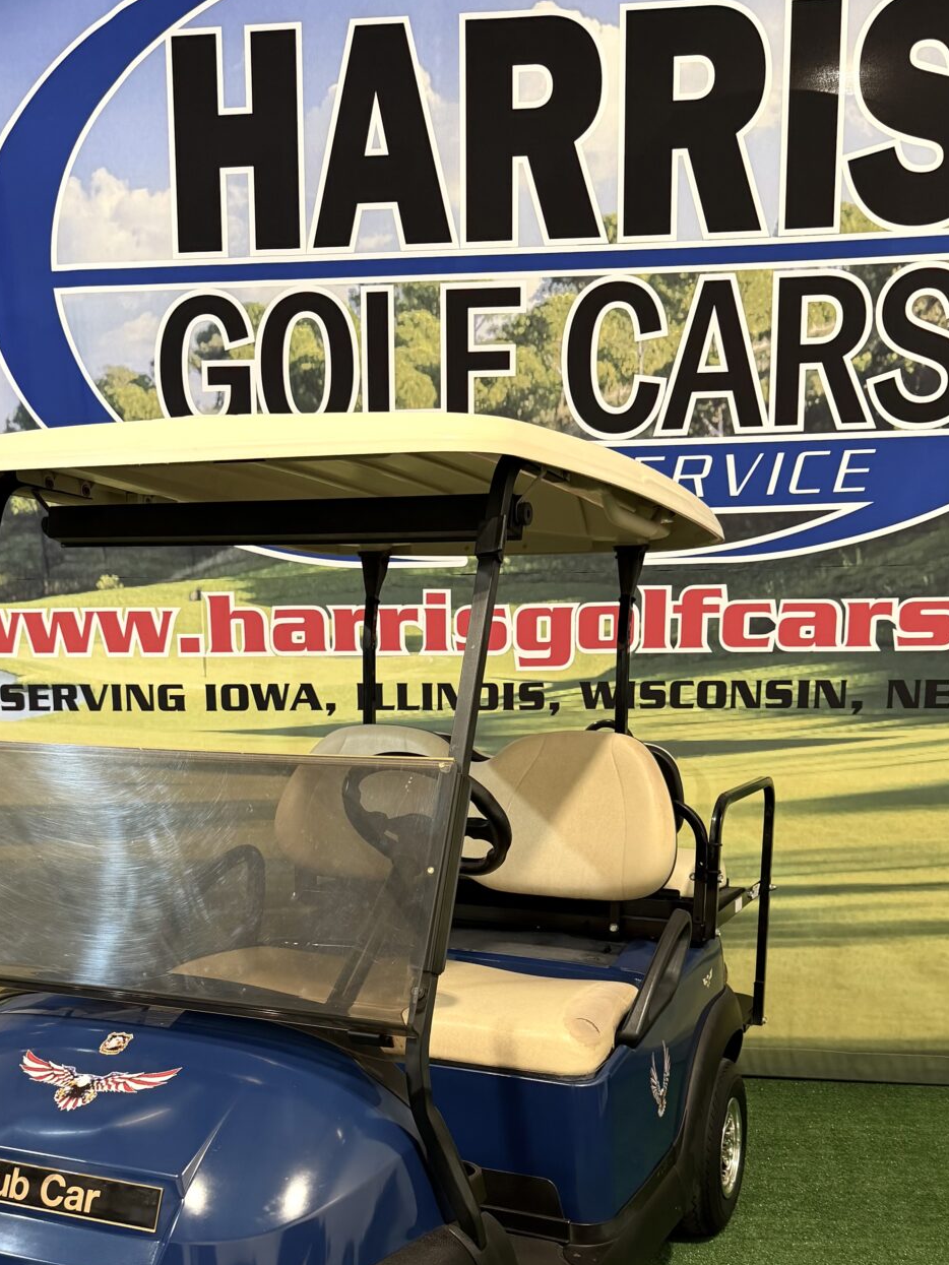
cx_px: 465
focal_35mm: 37
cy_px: 900
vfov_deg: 48.7
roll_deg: +0.3
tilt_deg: -10.5
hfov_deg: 38.7
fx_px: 1352
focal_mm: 6.76
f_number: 1.78
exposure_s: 1/60
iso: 200
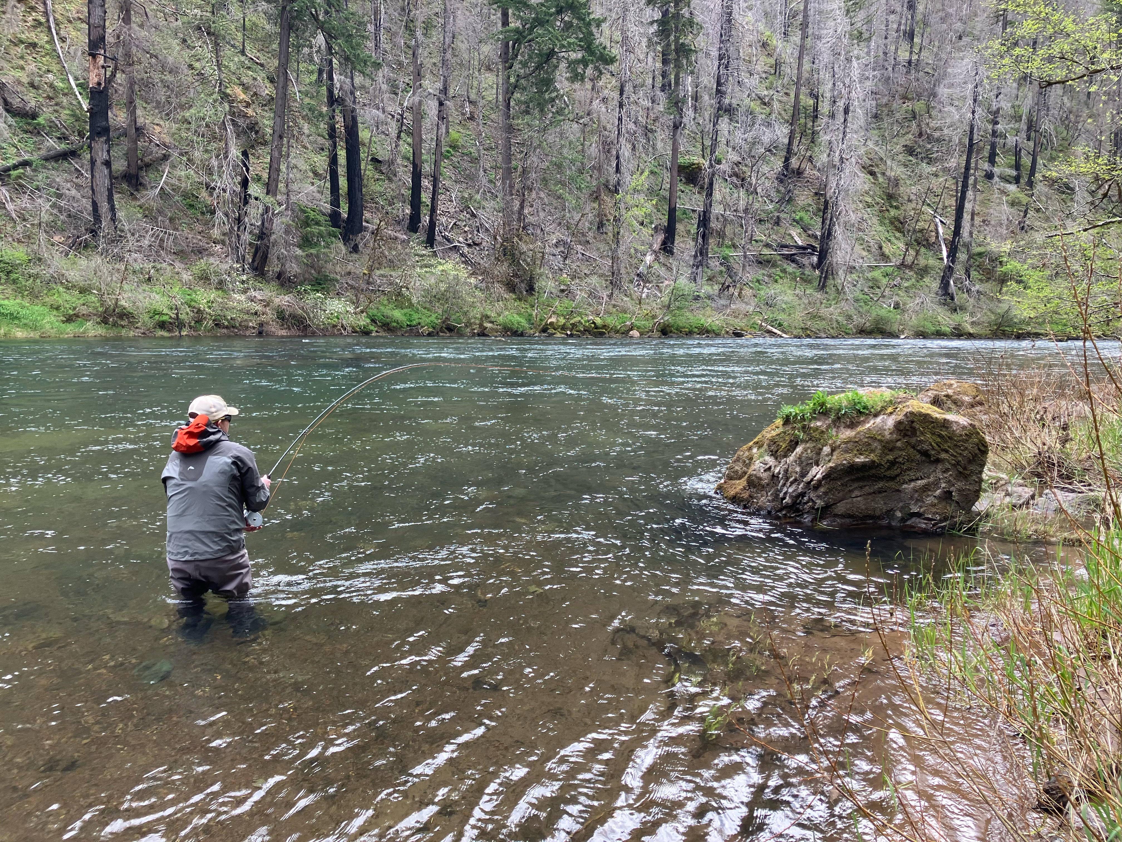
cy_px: 421
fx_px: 908
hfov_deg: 63.4
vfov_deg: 49.7
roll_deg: -0.5
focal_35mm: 28
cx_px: 561
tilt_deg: -5.9
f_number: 1.8
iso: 25
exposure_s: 1/237
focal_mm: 3.99
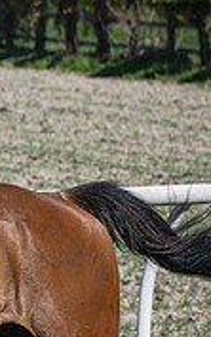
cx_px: -91
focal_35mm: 652
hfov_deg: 2.0
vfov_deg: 3.2
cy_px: 301
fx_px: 5984
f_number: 4
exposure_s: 1/3200
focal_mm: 82
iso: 200
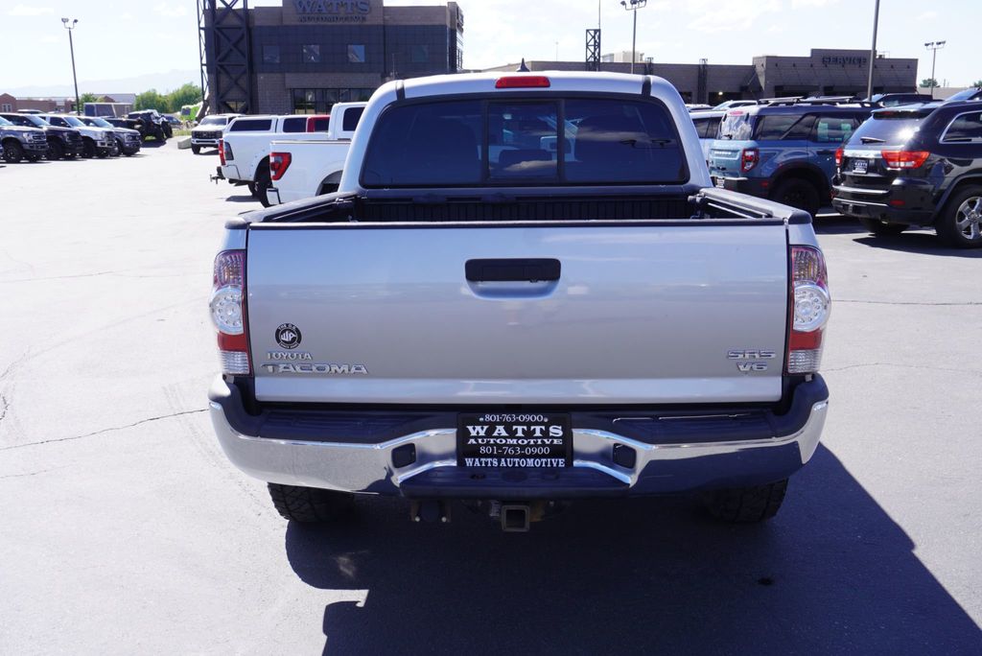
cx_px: 491
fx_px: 942
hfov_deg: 55.1
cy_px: 328
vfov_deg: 38.4
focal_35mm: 34
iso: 100
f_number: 8
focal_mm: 23
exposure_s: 1/125
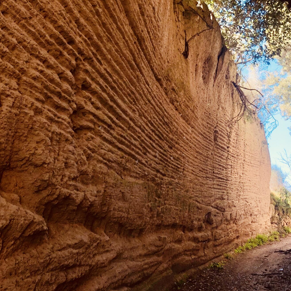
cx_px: 258
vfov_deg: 35.3
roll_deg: +0.2
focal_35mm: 48
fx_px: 457
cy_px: 121
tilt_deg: +17.7
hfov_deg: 33.6
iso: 20
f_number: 1.8
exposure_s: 1/129
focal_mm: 3.99
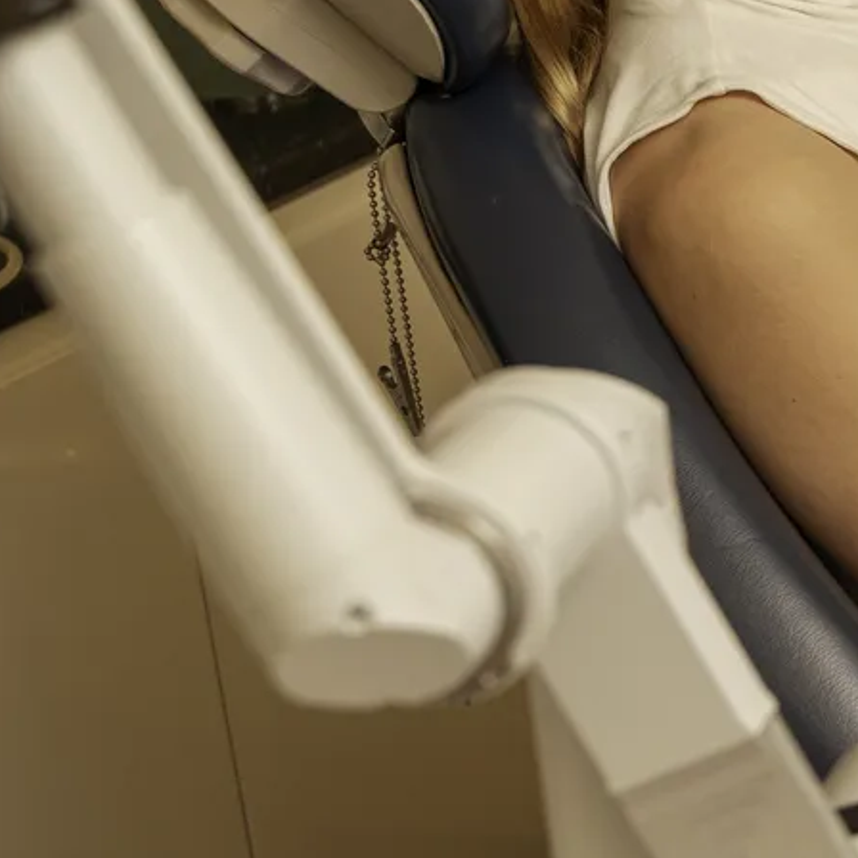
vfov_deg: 17.0
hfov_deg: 13.9
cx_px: 1802
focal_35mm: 102
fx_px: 2860
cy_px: 239
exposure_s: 1/160
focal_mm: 28
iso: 200
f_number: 4
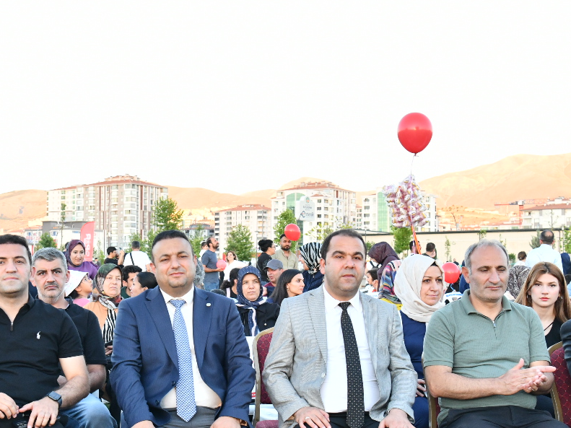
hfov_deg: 30.6
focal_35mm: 63
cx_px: 224
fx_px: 1039
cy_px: 264
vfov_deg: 23.2
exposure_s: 1/200
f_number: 5
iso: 1250
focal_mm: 32
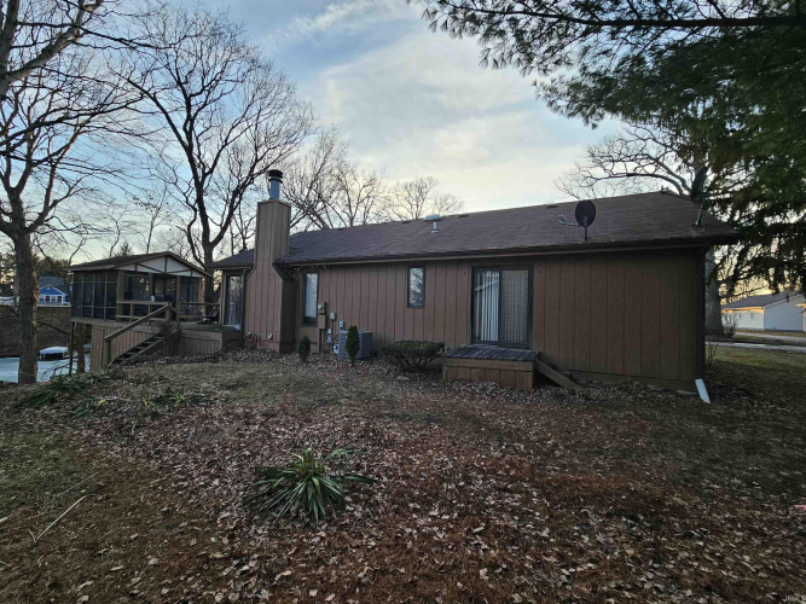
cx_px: 403
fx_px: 303
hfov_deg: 106.2
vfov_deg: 89.9
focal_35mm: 13
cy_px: 302
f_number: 2.2
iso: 64
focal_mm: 2.2
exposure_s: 1/276
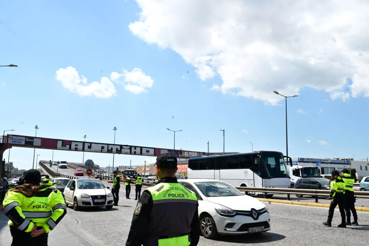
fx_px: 338
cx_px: 184
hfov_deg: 57.2
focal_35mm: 33
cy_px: 123
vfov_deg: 40.0
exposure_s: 1/320
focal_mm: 33
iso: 320
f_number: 11
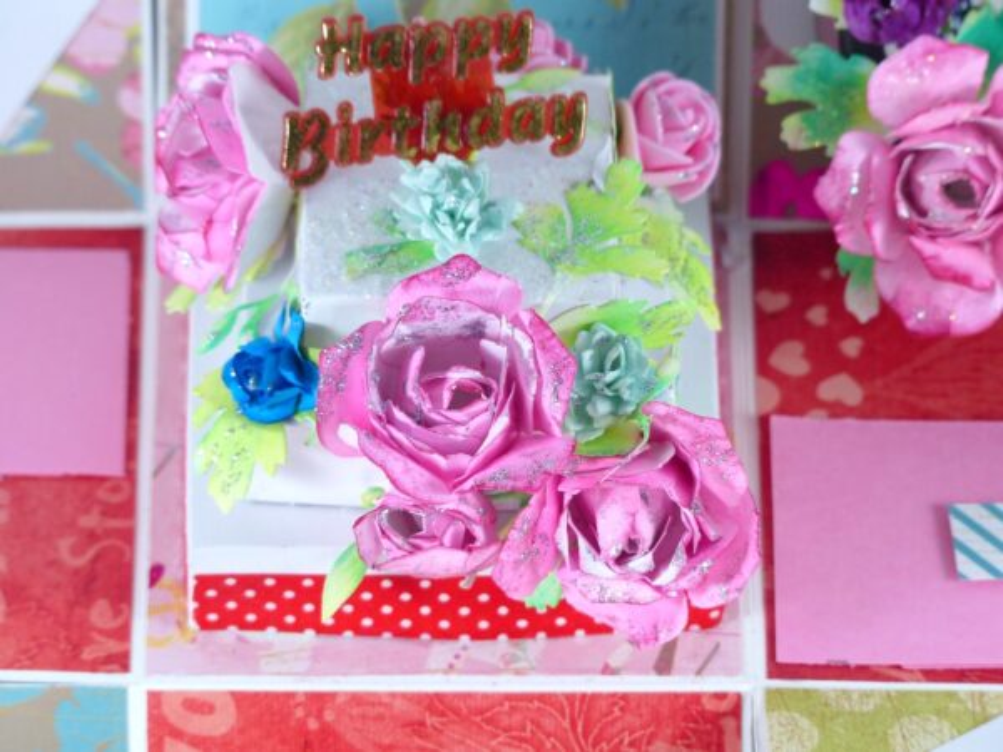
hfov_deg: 7.4
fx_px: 7794
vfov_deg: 5.5
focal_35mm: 269
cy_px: 376
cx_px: 502
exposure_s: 1/80
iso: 125
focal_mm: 48.4
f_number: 2.8
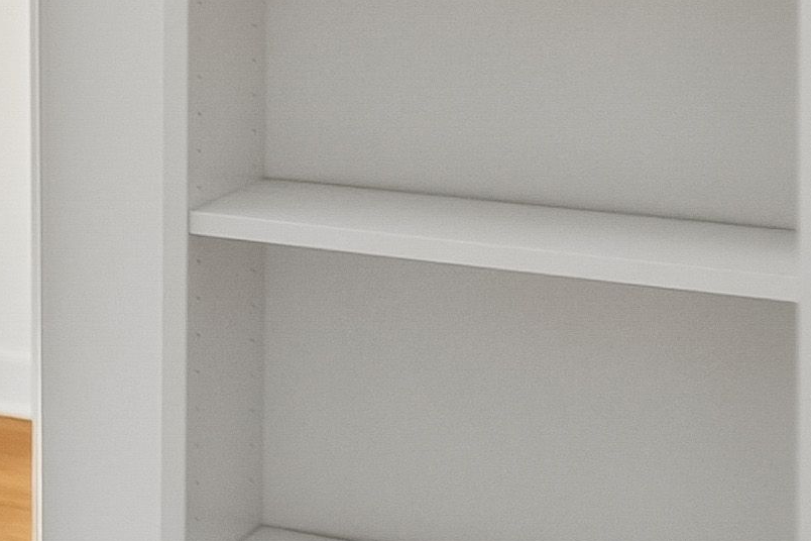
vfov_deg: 7.6
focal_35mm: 179
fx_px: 4032
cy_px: -204
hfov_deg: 8.7
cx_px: -1918
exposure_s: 1/100
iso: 640
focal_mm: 24
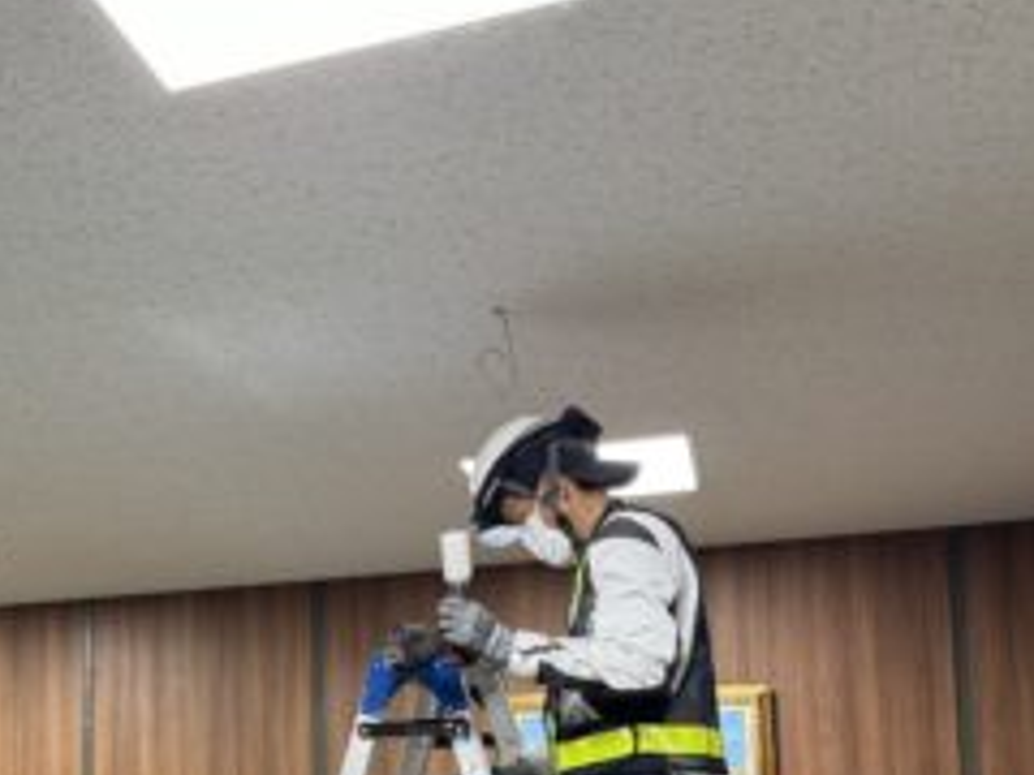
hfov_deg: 37.3
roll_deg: +0.8
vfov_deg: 28.9
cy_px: 715
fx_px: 1434
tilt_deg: +5.7
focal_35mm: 48
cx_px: 121
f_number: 1.78
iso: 200
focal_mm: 6.86
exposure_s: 1/84
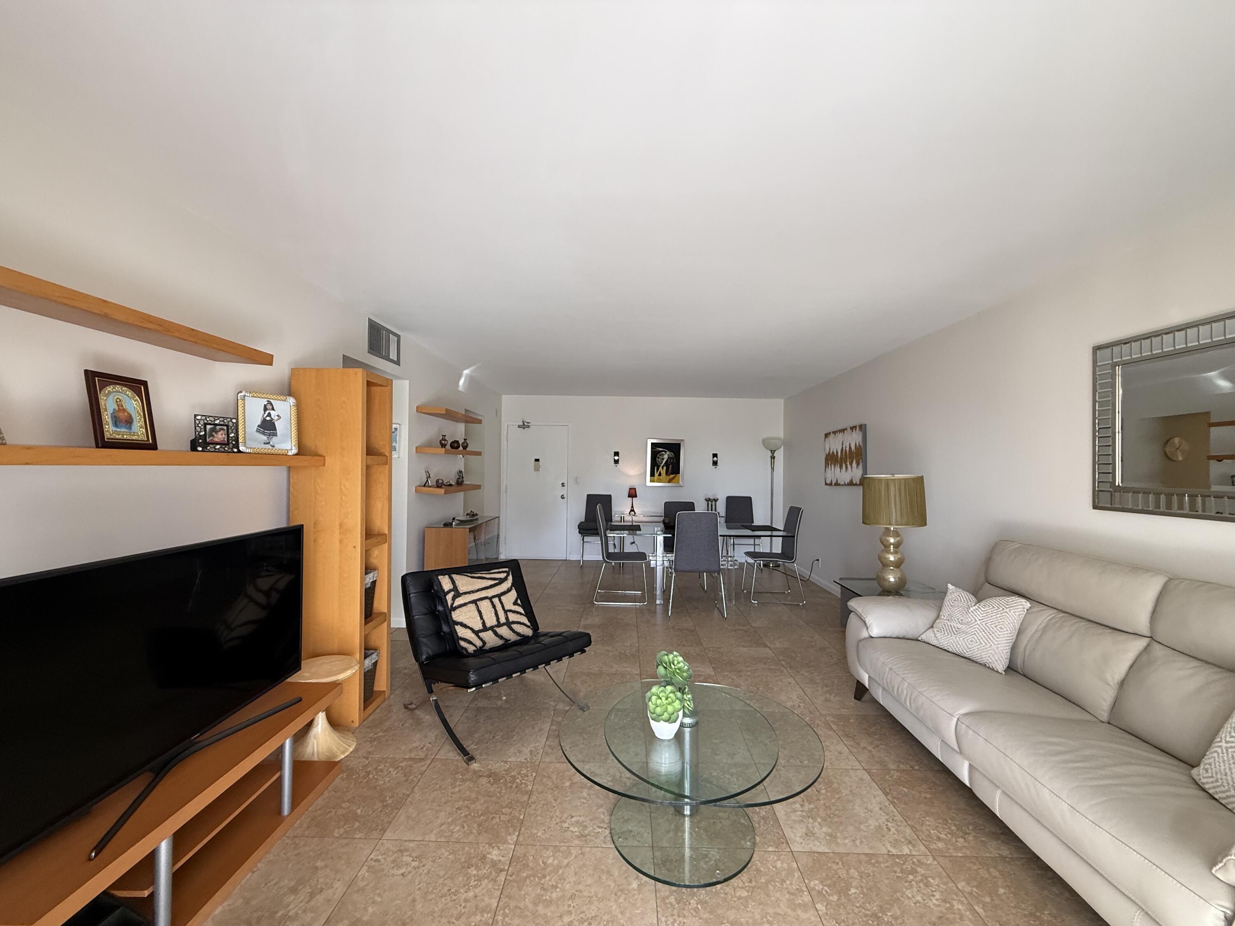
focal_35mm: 14
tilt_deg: +1.1
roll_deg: -0.7
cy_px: 463
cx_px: 618
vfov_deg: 85.7
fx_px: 499
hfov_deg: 102.1
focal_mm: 2.22
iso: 160
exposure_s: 1/99
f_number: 2.2
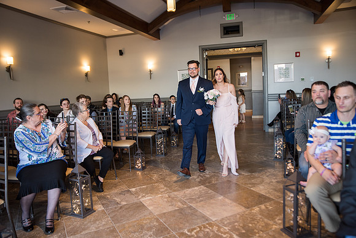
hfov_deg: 63.6
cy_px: 119
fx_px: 287
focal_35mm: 29
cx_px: 178
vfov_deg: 45.0
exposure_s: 1/200
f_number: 2.8
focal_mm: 29
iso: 500
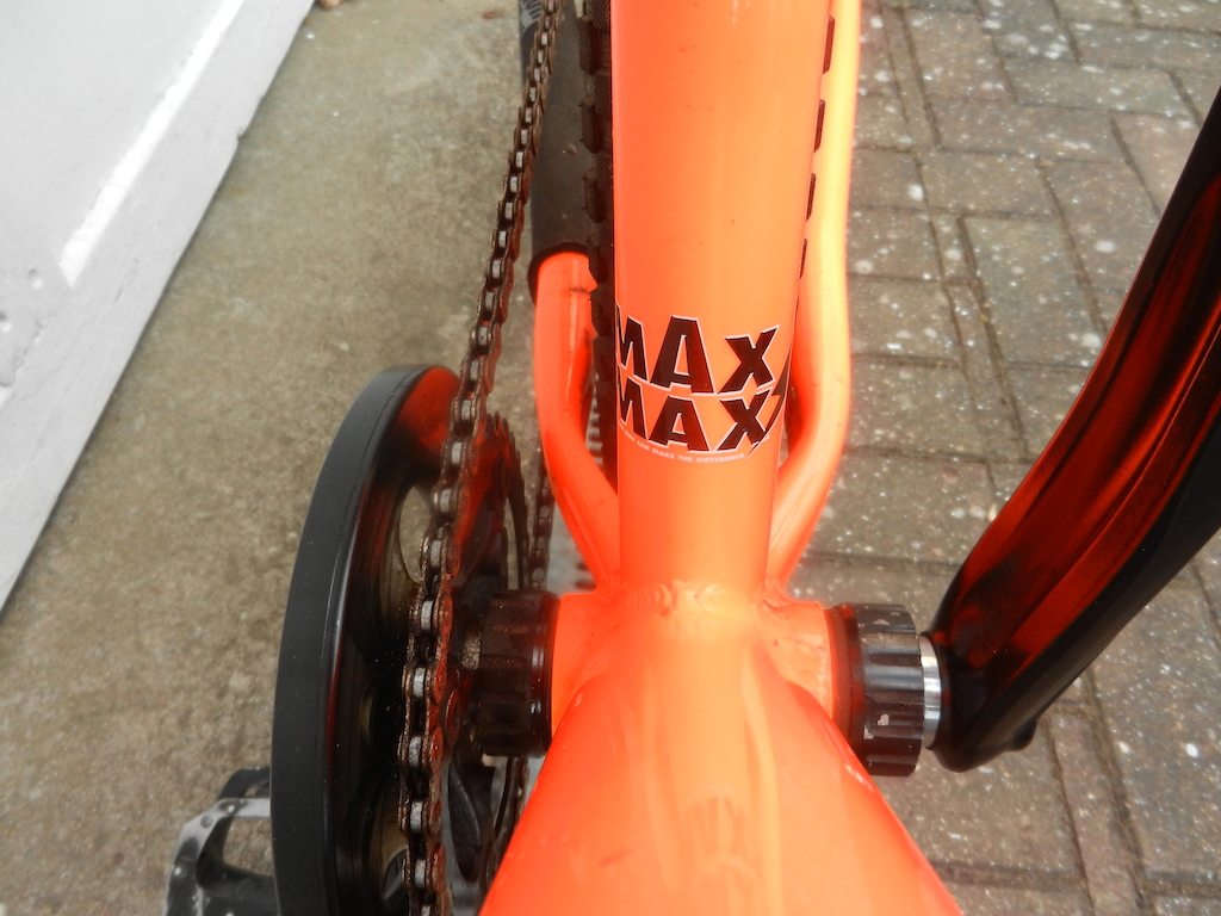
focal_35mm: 25
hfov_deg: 69.4
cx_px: 610
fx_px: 882
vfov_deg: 54.9
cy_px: 458
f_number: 3.5
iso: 160
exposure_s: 1/160
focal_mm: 4.5
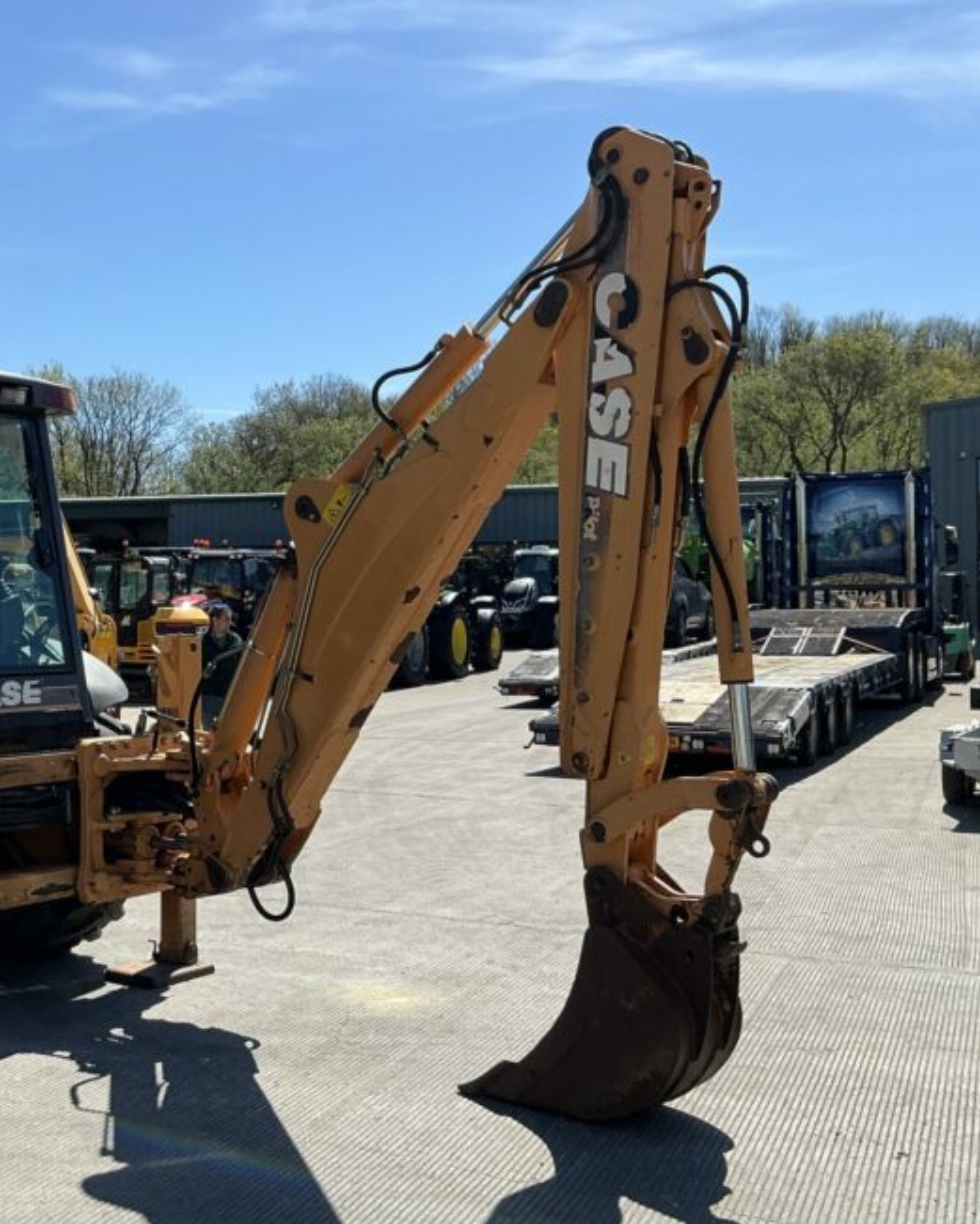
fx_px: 1559
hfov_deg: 33.8
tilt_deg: +3.4
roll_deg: -1.9
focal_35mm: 43
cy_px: 583
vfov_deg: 42.9
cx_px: 190
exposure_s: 1/2141
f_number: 1.8
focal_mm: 3
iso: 25
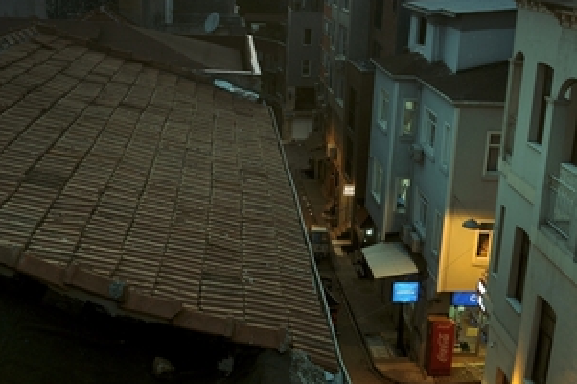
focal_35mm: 45
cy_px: 125
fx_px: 720
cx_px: 224
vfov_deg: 29.6
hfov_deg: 43.4
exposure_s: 1/3
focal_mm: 20
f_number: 8
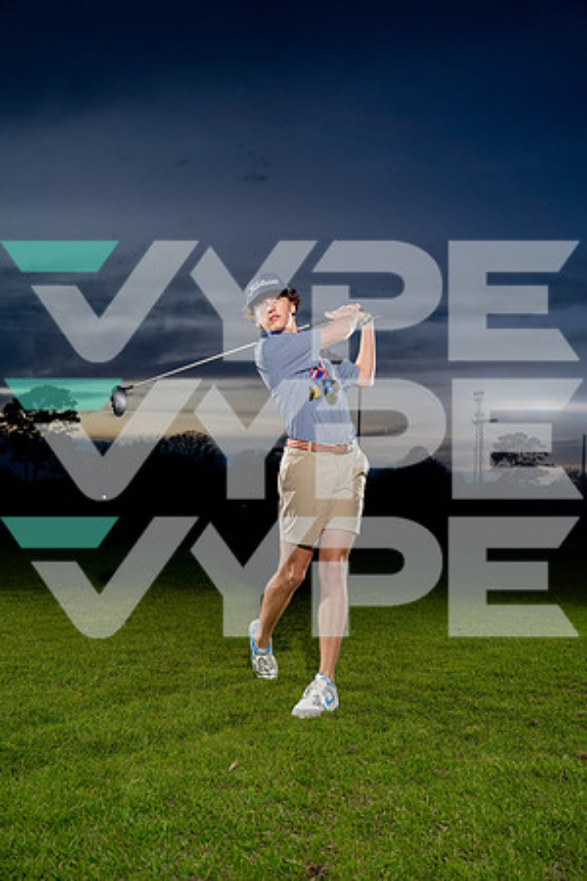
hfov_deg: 46.4
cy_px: 440
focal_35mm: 28
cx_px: 294
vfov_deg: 65.5
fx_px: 685
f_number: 4
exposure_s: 1/250
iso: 400
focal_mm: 28
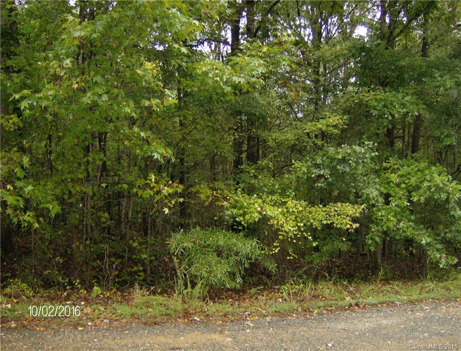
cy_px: 176
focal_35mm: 36
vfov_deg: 40.0
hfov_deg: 51.1
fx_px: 482
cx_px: 230
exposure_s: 1/60
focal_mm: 6
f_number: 2.8
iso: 200
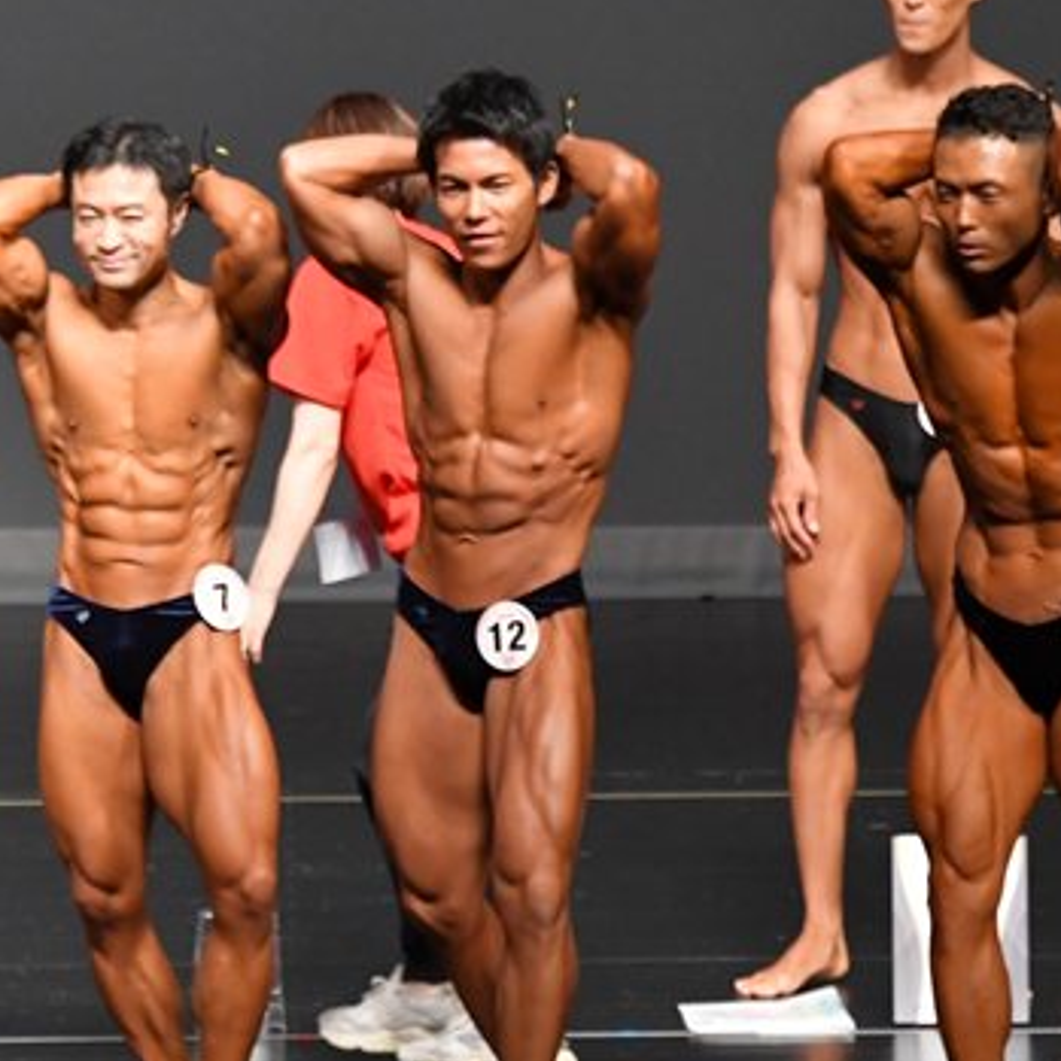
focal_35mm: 509
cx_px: 299
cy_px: 602
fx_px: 17651
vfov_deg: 3.4
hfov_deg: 3.4
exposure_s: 1/400
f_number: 5.6
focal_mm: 180
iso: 4000
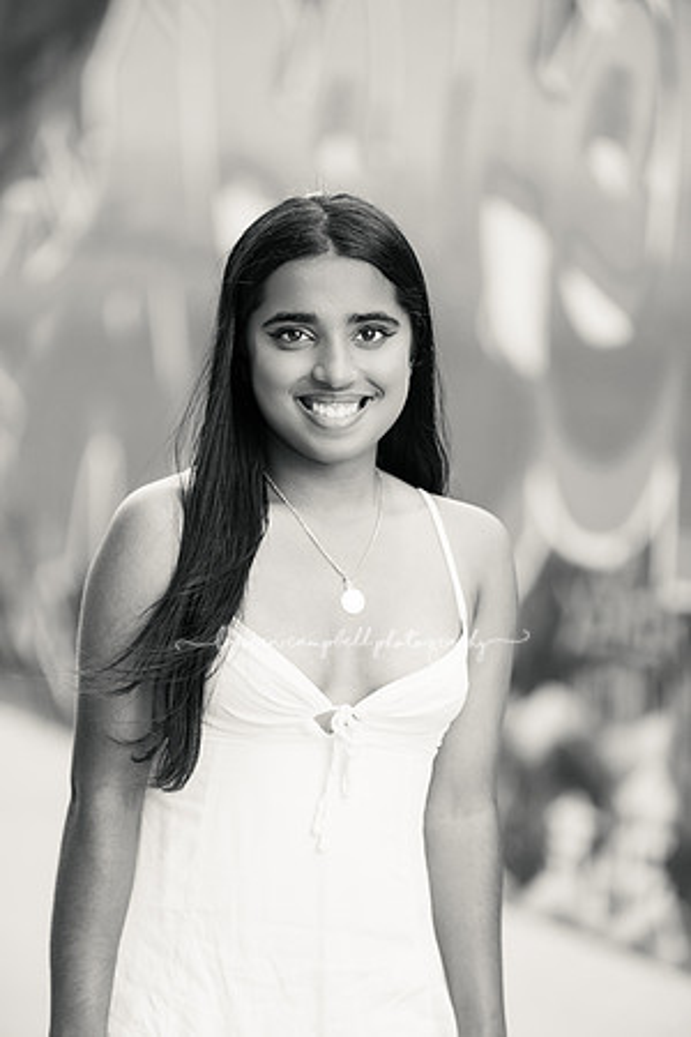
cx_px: 346
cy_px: 518
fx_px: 4606
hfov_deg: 8.6
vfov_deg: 12.8
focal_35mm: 160
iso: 1000
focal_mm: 160
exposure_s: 1/500
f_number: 3.2
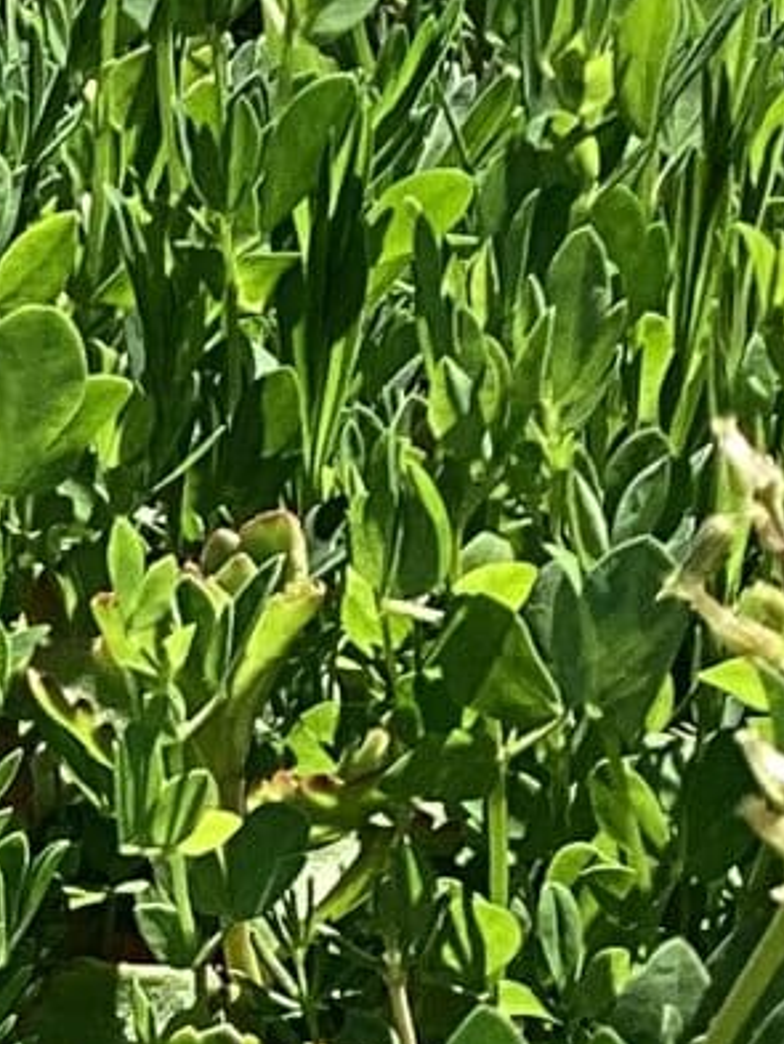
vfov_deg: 9.5
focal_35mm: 202
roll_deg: +1.7
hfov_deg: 7.2
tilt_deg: -26.4
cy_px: 1634
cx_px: -425
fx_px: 6097
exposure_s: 1/727
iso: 25
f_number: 2.4
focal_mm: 3.3
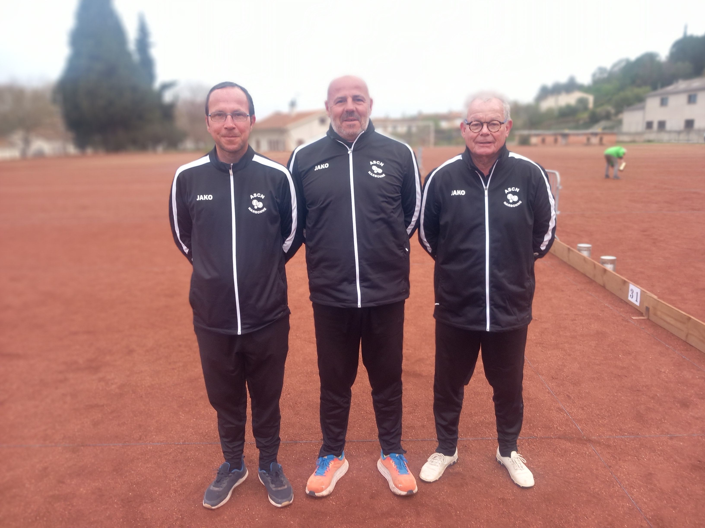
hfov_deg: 69.4
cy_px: 264
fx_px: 509
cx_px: 352
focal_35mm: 25
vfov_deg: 54.9
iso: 40
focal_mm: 4
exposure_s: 1/50
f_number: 2
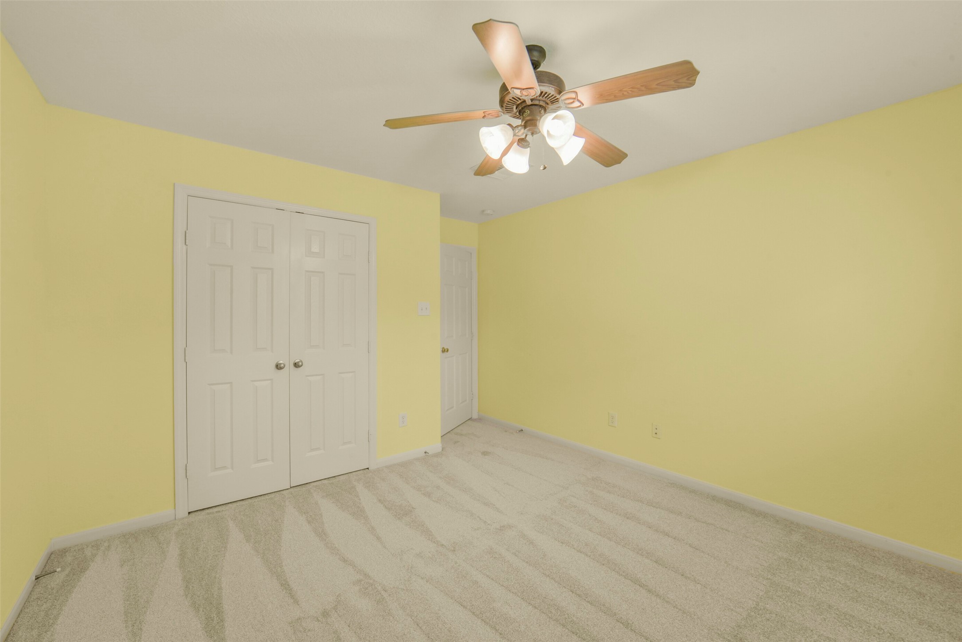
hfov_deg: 104.2
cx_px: 481
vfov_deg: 81.2
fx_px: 374
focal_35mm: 14
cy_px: 321
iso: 500
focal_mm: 14
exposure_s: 1/25
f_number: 11
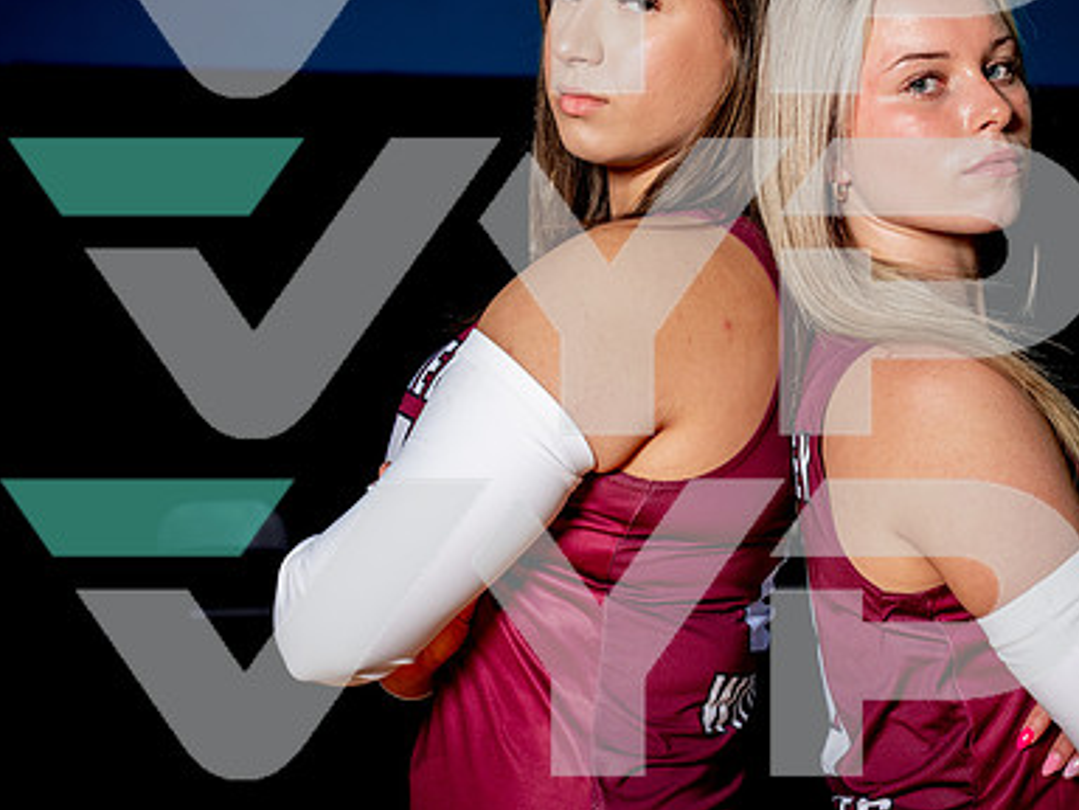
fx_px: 3211
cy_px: 288
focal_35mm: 103
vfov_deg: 14.3
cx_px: 725
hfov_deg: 19.0
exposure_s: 1/200
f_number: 5
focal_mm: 67
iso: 250
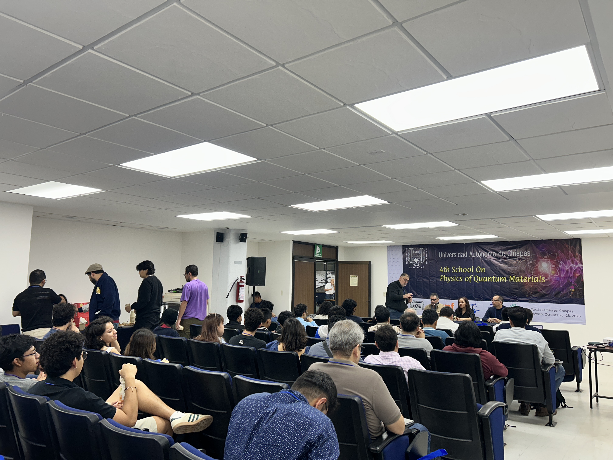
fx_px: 460
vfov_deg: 53.1
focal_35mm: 26
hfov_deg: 67.3
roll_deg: -1.1
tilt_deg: +5.7
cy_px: 230
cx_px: 306
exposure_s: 1/120
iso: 80
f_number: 1.5
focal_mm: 5.7
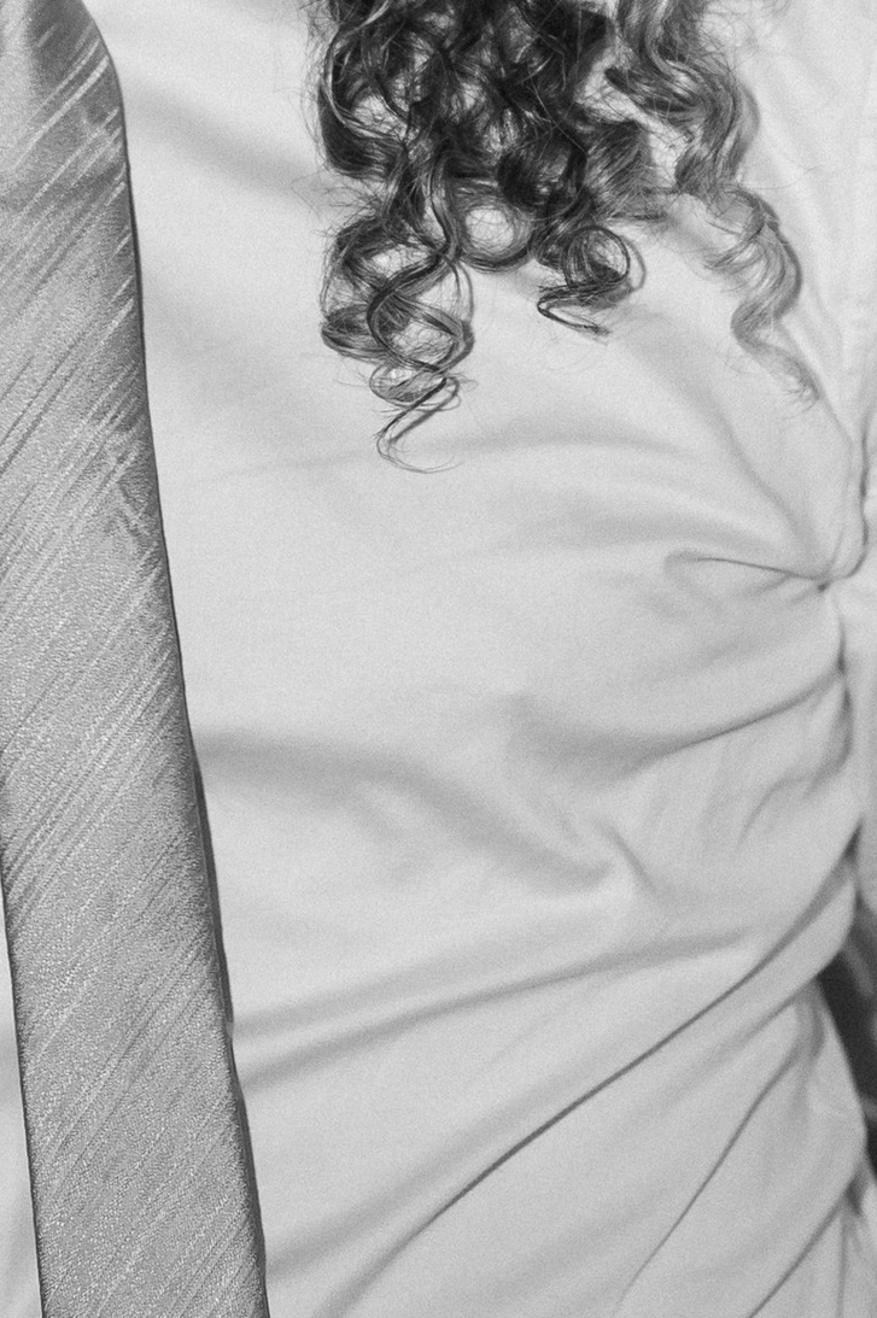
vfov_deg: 11.4
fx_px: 6441
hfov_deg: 7.8
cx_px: 428
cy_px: -389
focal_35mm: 176
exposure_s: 1/200
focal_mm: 50
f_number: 1.8
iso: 800
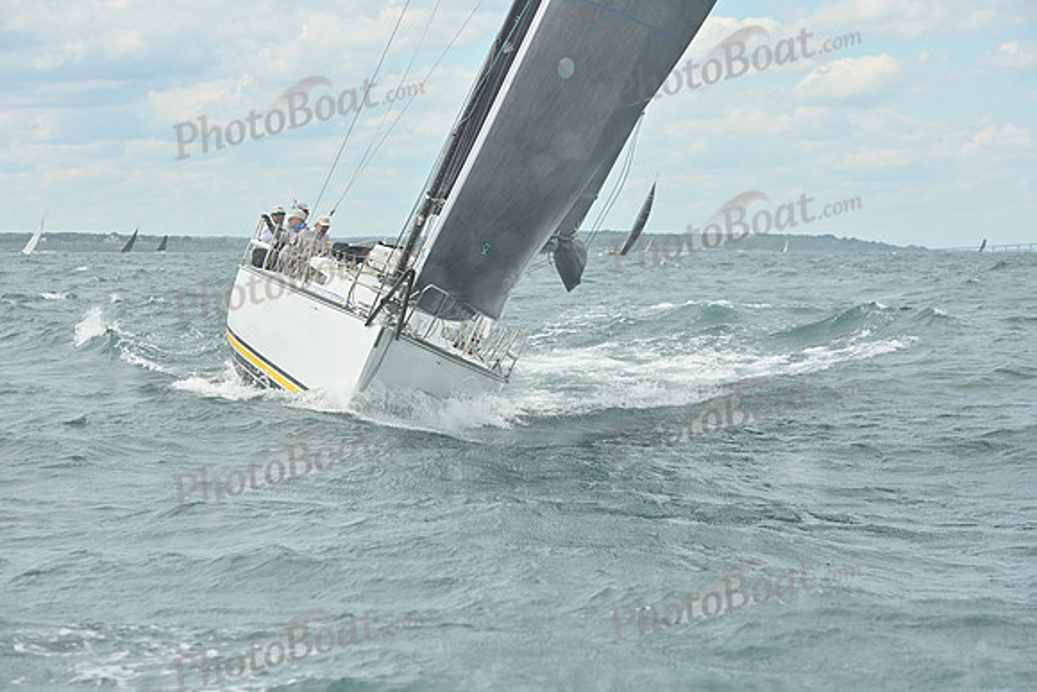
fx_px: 3342
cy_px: 346
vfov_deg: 11.8
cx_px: 518
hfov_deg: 17.6
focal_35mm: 116
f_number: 9
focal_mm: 116
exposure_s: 1/1250
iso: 320
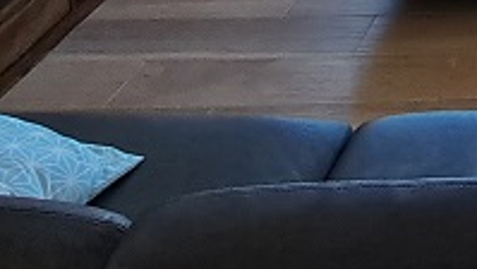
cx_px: 772
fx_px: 923
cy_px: -418
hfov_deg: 22.2
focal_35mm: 73
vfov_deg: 12.3
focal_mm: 1.74
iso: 50
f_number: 2.2
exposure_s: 1/289
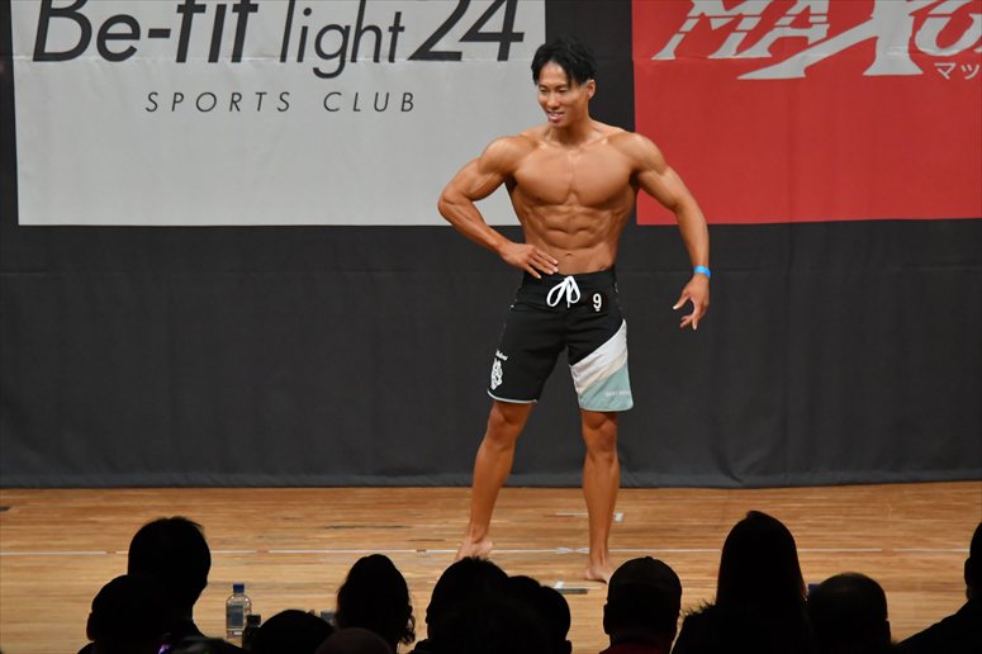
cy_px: 327
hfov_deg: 7.6
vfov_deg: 5.1
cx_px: 491
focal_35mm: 270
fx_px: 7362
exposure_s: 1/400
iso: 5600
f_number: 5.6
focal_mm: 180
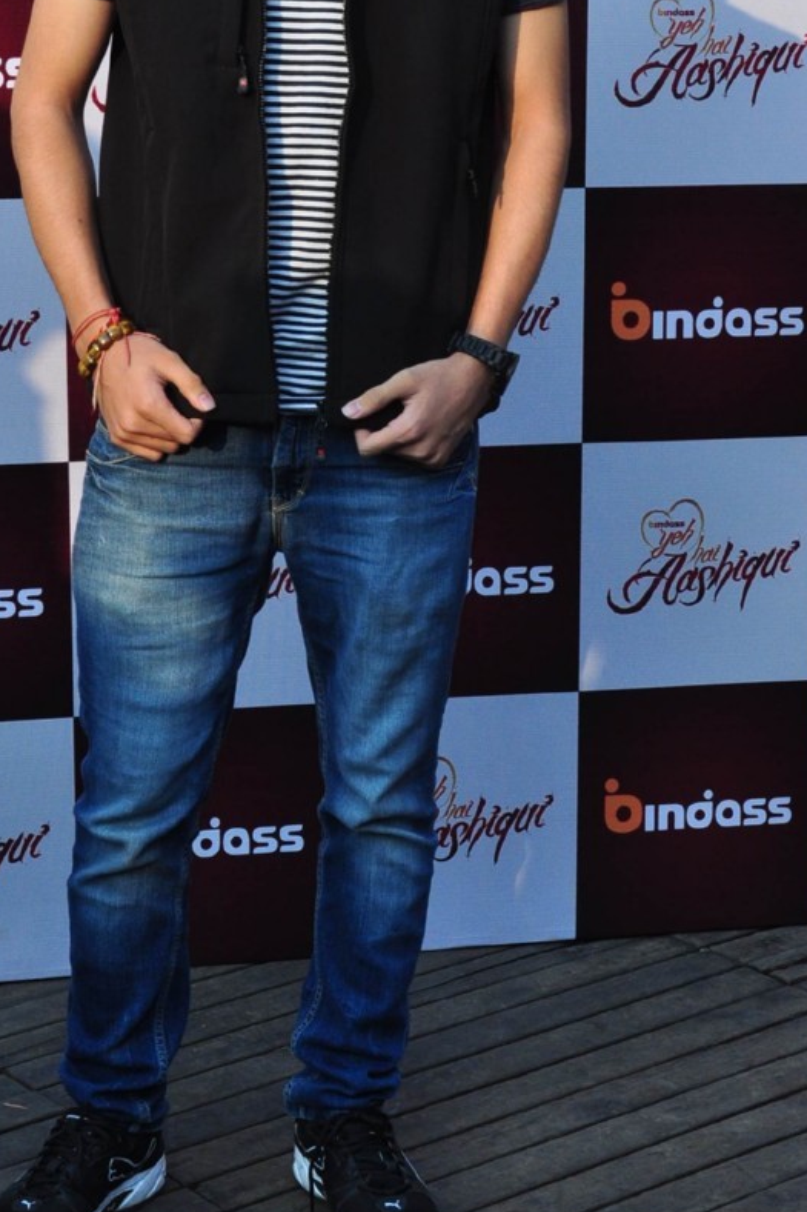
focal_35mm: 63
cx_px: 337
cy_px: 420
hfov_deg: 21.5
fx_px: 2119
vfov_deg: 31.7
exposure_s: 1/400
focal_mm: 22
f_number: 8
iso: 400
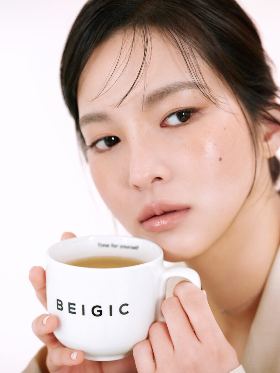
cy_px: 186
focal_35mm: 95
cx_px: 140
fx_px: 1025
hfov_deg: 15.6
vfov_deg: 20.7
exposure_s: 1/160
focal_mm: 120
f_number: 5.6
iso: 2000
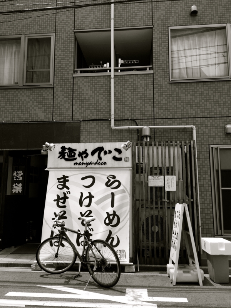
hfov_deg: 48.2
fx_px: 258
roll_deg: +0.1
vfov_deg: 61.7
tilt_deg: +9.1
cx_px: 116
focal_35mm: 29
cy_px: 154
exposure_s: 1/1236
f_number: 2.2
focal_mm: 4.15
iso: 32
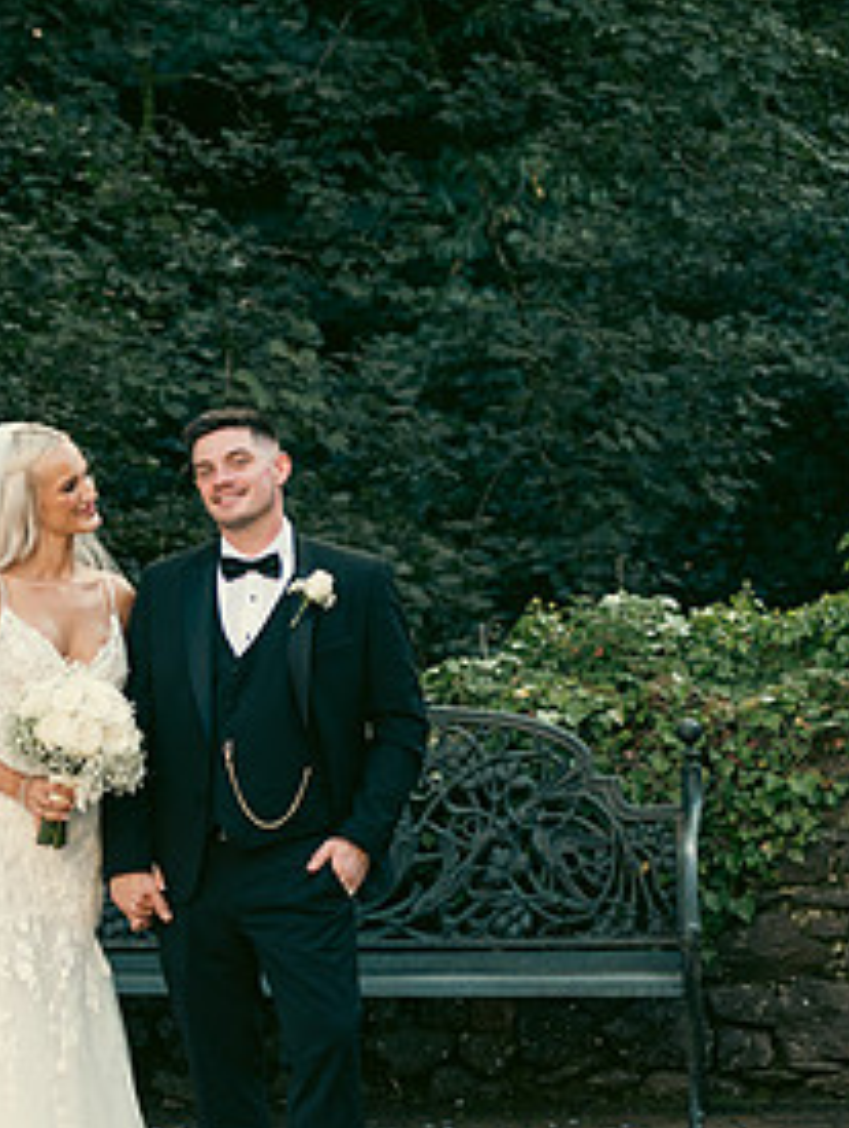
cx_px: -66
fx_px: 5285
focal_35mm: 162
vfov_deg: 12.2
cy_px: 691
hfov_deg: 9.1
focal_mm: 80
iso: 200
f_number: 3.5
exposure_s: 1/200
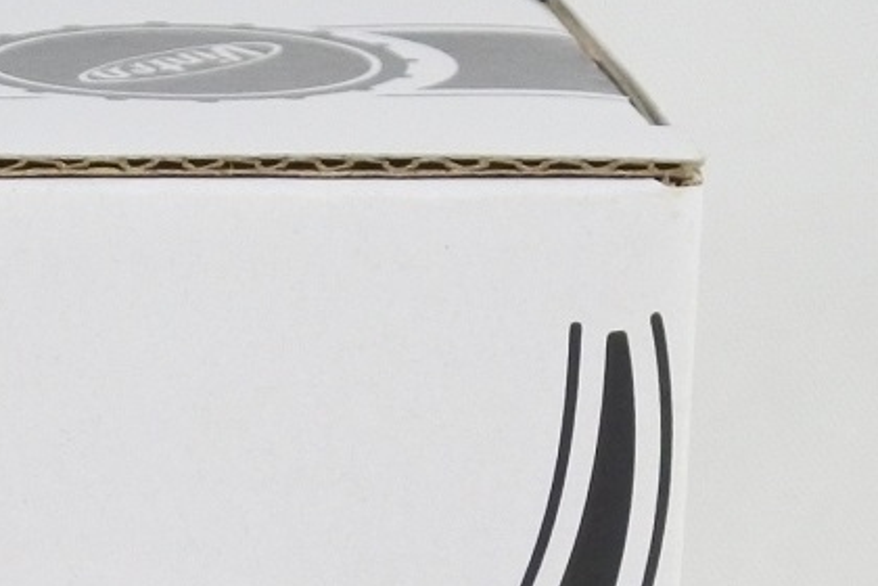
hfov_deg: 7.3
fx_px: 6828
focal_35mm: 280
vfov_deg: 4.9
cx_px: -327
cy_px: 822
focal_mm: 24
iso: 720
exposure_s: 1/125
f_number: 5
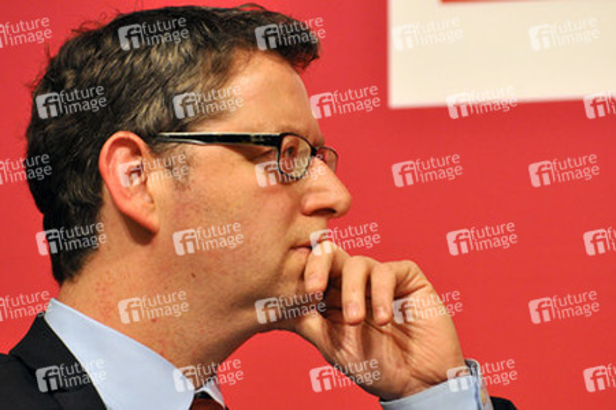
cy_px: 205
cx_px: 308
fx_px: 5133
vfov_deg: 4.6
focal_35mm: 300
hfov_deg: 6.9
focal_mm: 200
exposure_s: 1/125
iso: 2000
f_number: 7.1
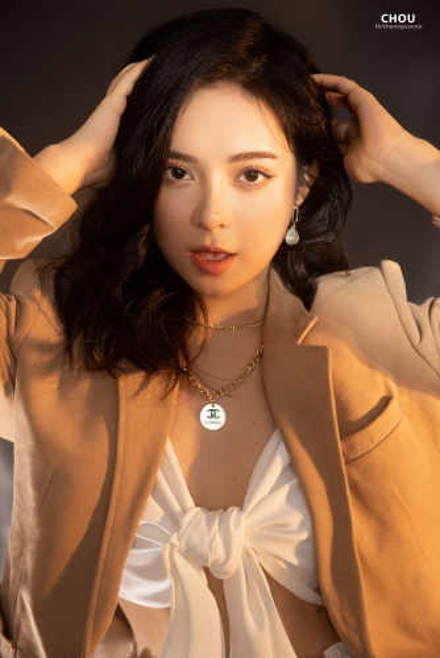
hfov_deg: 19.5
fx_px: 1281
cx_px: 220
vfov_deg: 28.8
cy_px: 329
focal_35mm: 70
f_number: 4
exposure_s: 1/125
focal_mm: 70
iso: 800
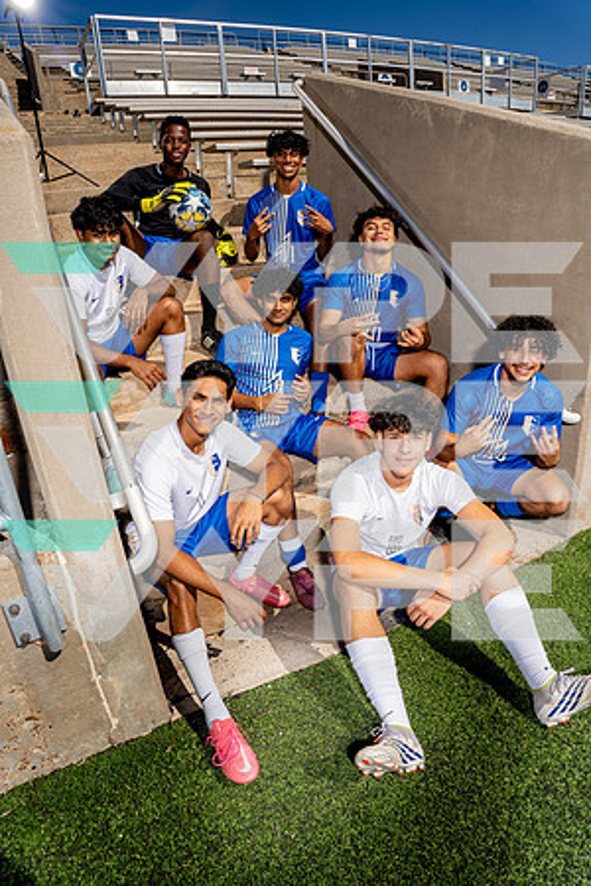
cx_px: 296
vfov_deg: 76.1
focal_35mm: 23
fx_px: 566
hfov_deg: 55.1
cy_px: 443
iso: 100
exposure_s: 1/250
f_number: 14
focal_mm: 23
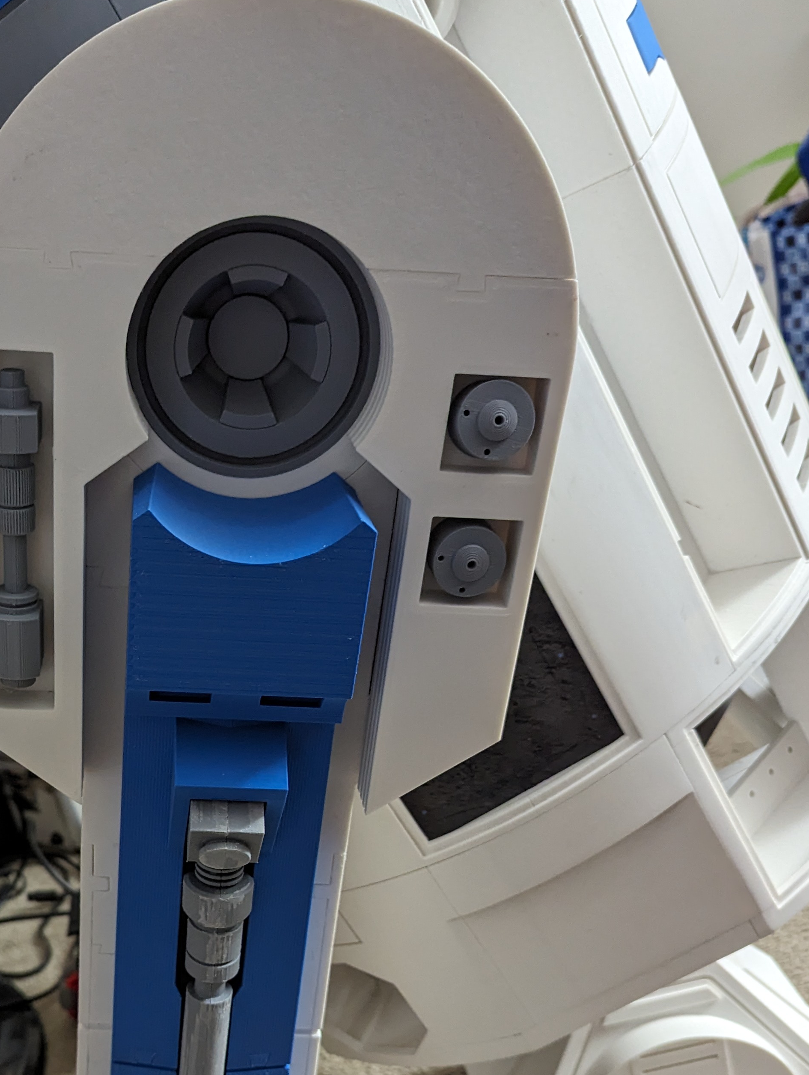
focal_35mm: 39
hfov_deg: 36.0
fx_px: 1213
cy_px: 786
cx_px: 197
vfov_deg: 46.4
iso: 933
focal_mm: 6.81
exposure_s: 1/40
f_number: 1.85
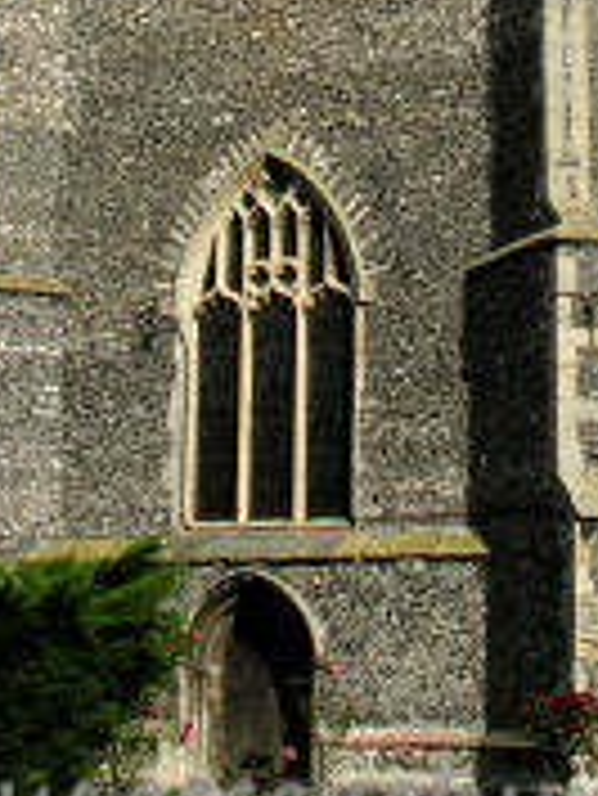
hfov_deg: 16.2
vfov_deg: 20.4
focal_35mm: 91
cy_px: -112
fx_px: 2094
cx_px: 366
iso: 50
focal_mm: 8.9
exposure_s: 1/251
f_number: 6.3
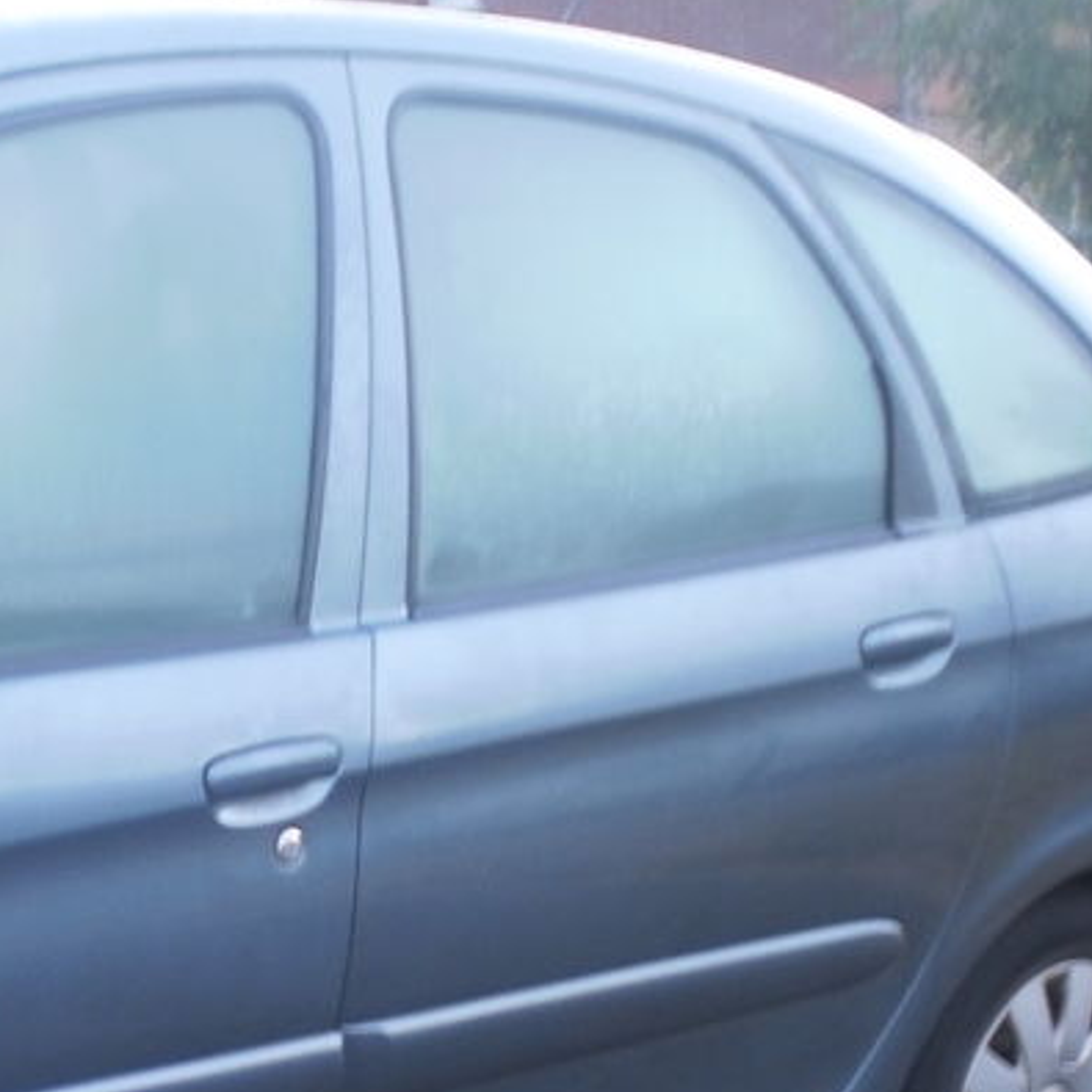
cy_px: 954
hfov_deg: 18.1
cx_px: 69
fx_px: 3355
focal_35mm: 94
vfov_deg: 18.2
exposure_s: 1/8
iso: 125
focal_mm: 7.4
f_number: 3.5
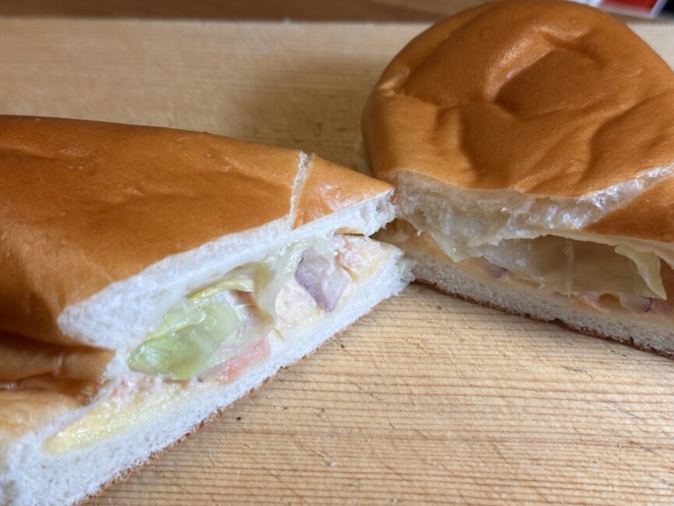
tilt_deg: -41.0
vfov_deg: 25.6
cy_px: 299
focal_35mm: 57
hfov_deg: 33.7
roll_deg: +2.3
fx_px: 1110
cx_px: 375
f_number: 1.78
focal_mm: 6.86
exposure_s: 1/127
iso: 50
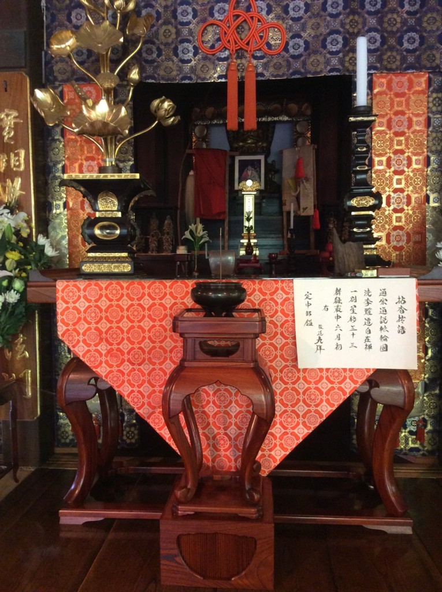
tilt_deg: -4.8
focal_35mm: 32
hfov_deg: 44.1
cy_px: 296
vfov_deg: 56.9
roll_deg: +0.9
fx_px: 546
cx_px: 221
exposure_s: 1/24
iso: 250
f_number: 2.4
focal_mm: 3.3
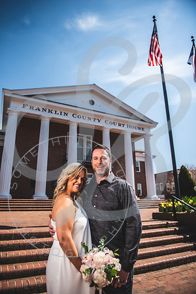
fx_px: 196
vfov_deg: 73.7
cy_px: 147
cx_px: 98
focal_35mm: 24
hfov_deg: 53.1
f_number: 2.8
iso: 100
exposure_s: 1/2500
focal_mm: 24
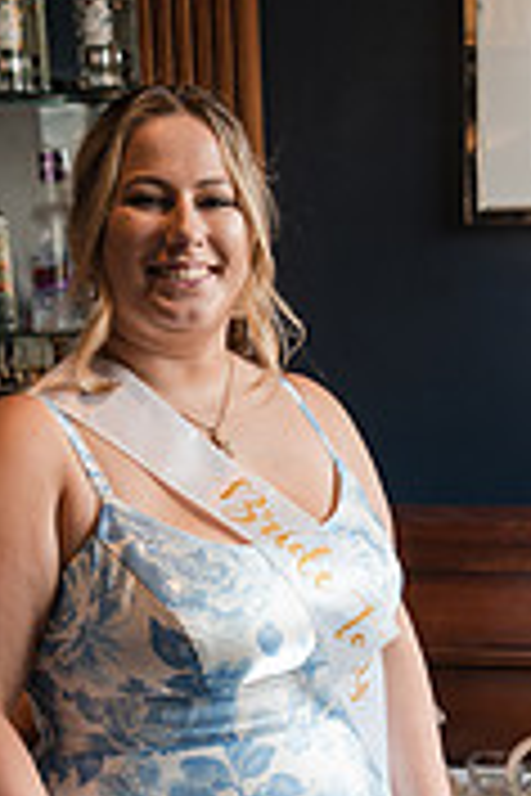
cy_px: 841
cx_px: 378
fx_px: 1969
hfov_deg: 15.3
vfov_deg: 21.8
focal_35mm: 89
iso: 1000
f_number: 4
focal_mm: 35
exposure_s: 1/250
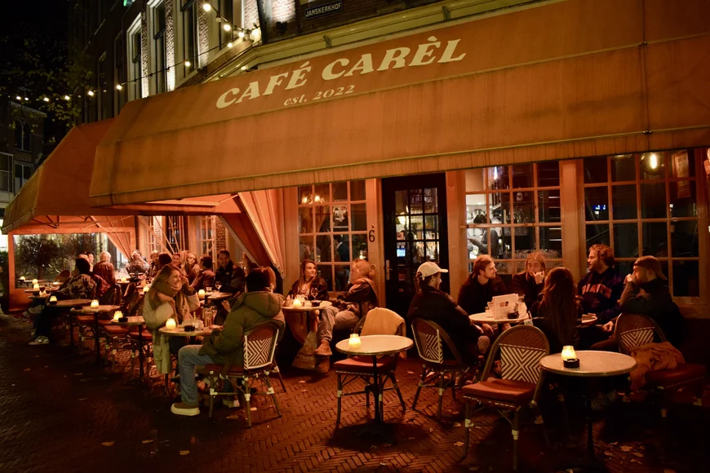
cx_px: 355
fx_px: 592
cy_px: 236
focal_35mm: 30
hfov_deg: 61.9
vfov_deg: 43.6
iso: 3200
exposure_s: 1/25
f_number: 3.5
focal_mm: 20
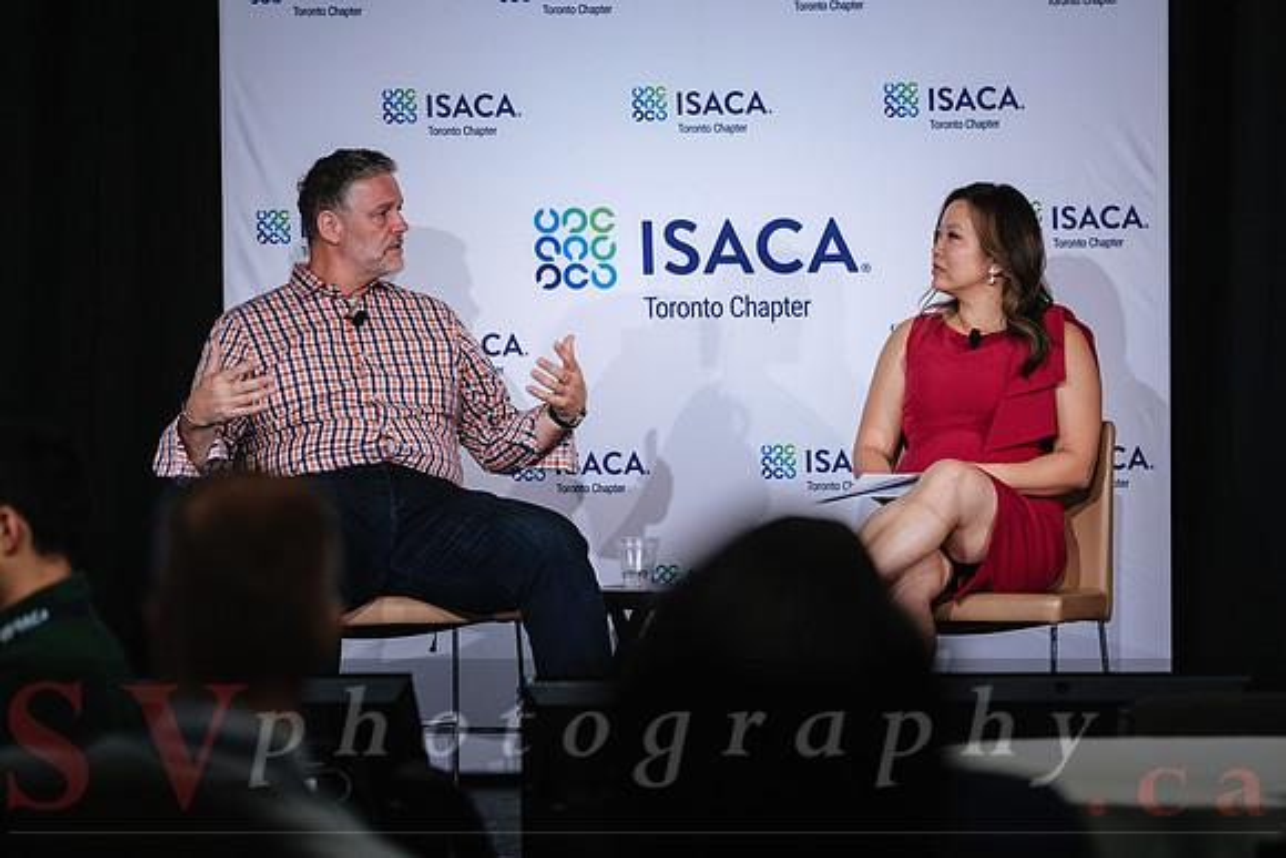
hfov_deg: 9.3
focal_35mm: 221
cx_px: 661
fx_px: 7886
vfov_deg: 6.2
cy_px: 428
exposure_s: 1/100
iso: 800
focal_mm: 140
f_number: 2.8
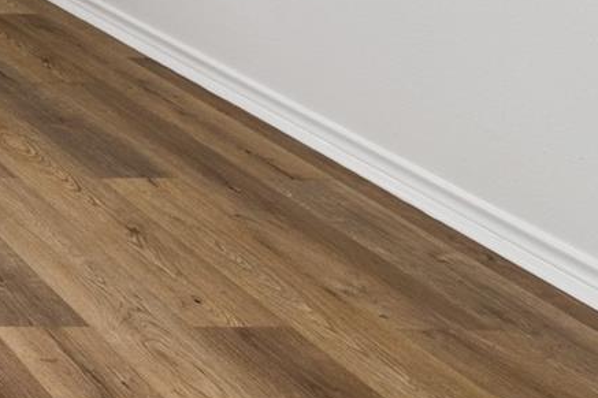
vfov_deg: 15.0
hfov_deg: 17.9
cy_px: -378
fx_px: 1245
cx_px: -617
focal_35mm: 75
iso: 320
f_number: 8
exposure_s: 1/40
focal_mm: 16
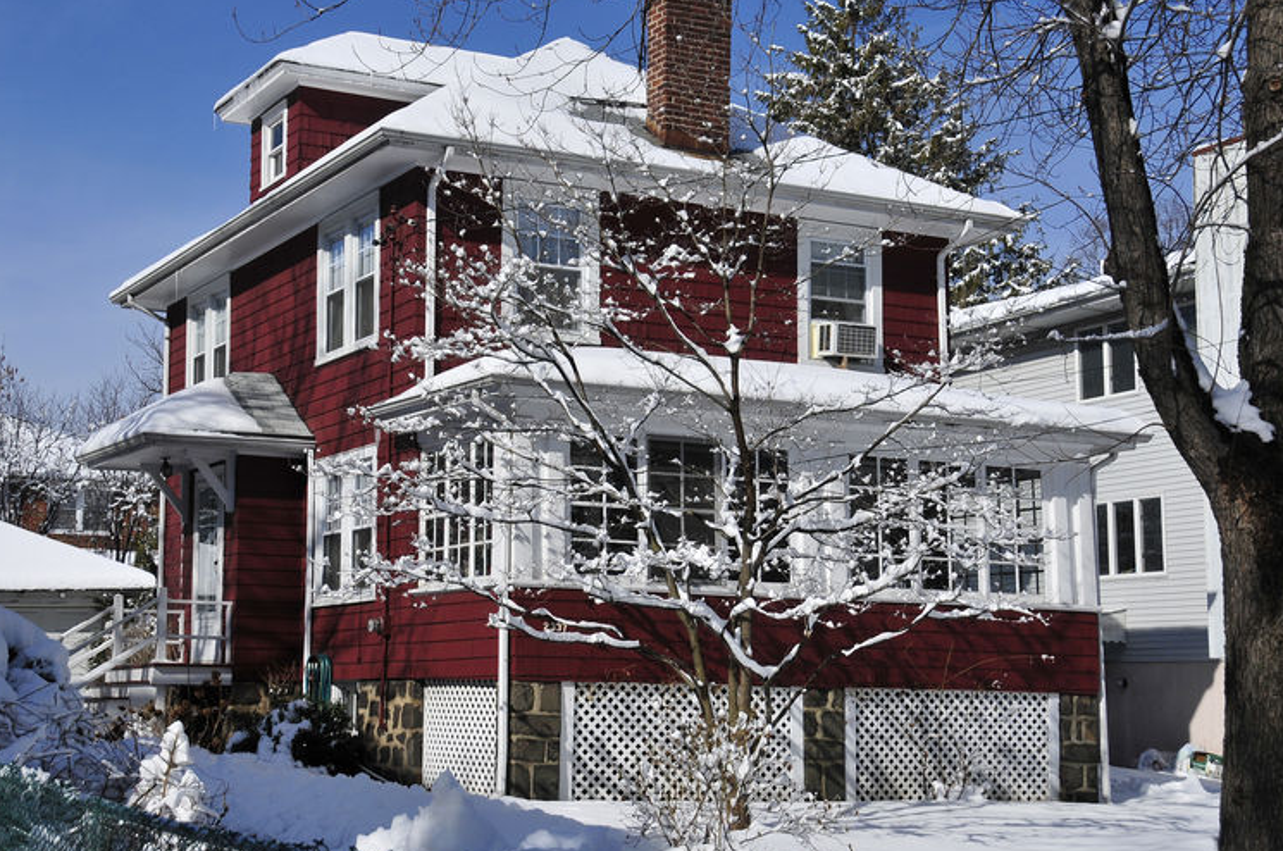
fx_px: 2063
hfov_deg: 34.5
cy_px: 370
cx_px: 601
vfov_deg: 23.3
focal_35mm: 58
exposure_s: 1/2000
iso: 200
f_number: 7.1
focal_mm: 32
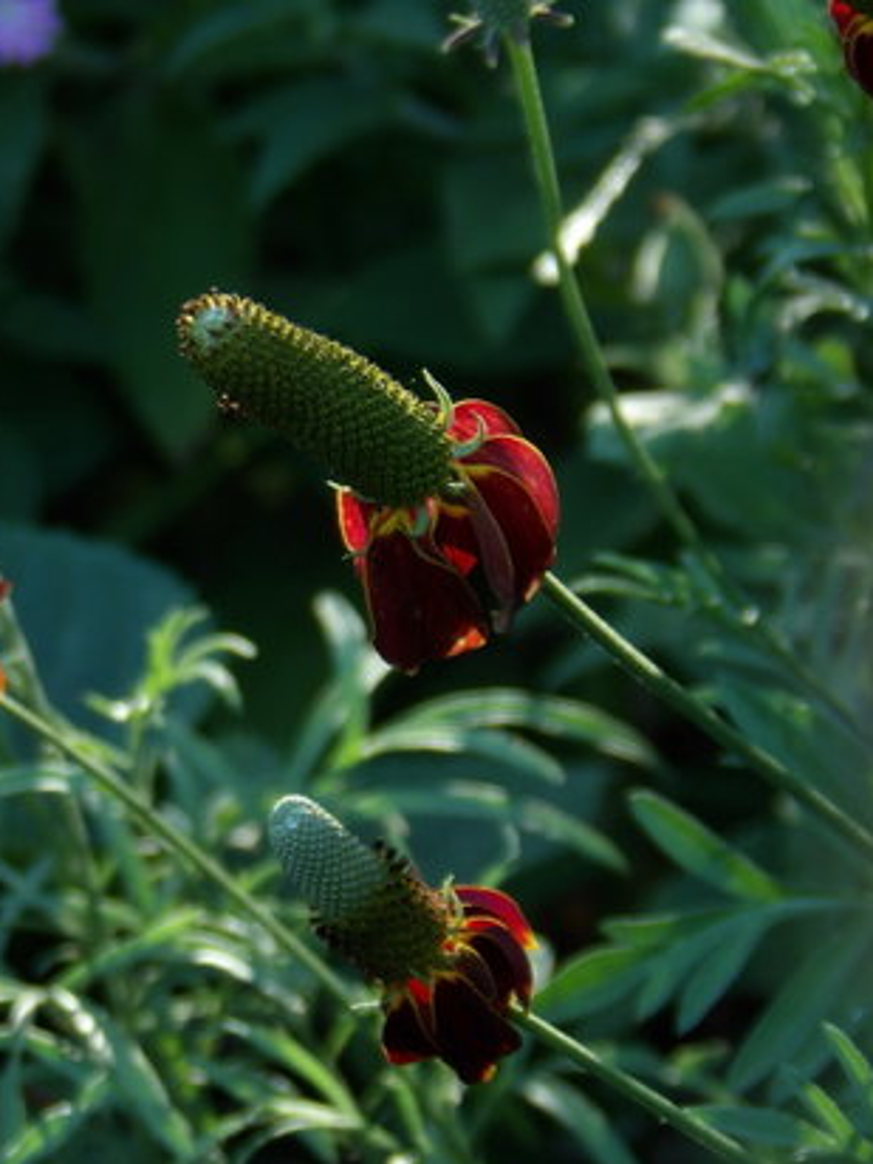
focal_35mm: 273
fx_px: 9180
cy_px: 663
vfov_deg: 7.3
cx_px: 319
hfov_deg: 5.4
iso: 100
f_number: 4.5
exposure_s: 1/54
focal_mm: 37.9
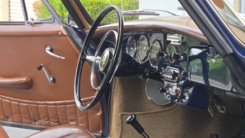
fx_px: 688
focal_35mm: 106
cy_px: 126
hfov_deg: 20.2
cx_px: 138
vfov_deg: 11.3
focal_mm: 7.9
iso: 50
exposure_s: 1/199
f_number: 2.4
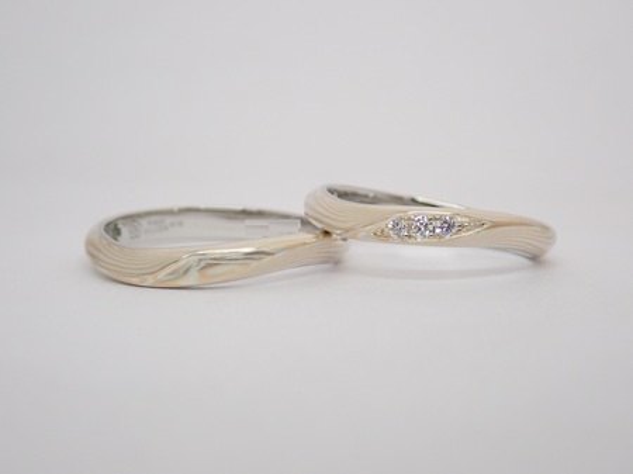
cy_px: 237
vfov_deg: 19.1
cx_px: 316
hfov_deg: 25.3
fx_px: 1407
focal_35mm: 77
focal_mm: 13.65
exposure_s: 1/100
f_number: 4.1
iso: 200
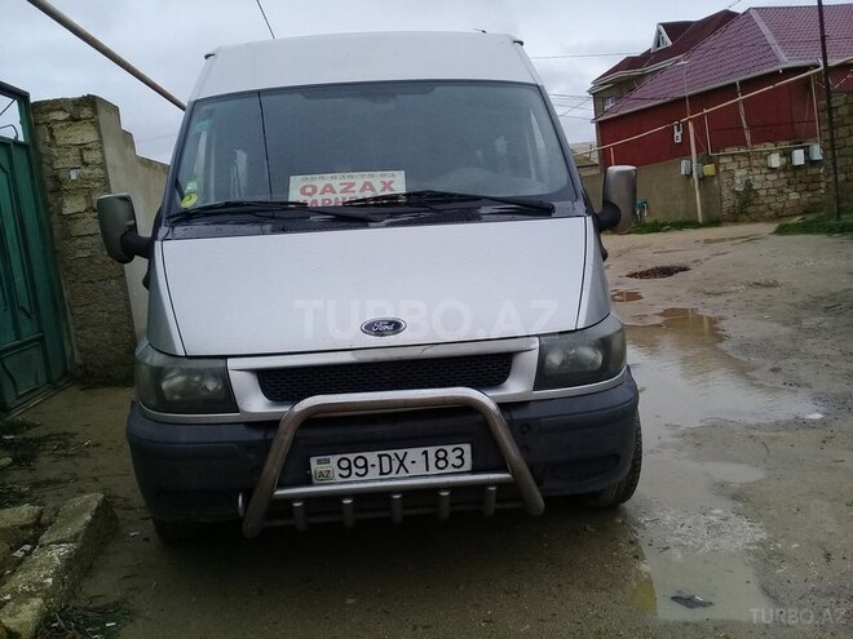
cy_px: 320
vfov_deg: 45.4
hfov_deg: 58.4
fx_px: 764
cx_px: 426
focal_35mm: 31
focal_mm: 3.3
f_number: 2.2
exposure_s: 1/375
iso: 50
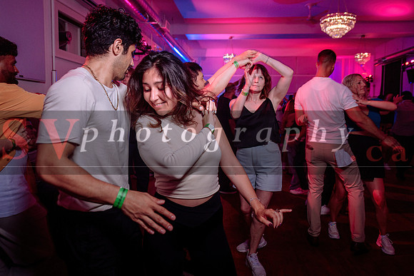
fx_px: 296
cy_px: 128
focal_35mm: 26
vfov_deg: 49.9
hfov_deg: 69.8
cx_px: 222
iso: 800
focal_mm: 24
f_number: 2.8
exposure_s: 1/30
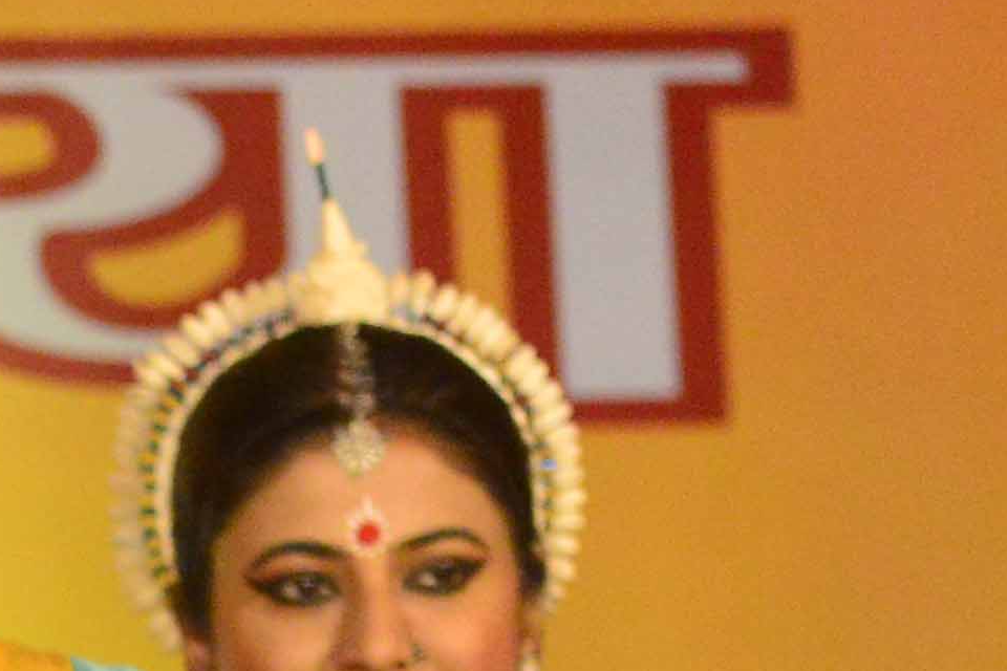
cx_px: -2397
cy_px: 1273
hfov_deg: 3.7
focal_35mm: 537
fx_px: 15020
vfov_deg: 2.6
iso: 2000
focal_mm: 70
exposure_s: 1/400
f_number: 3.5
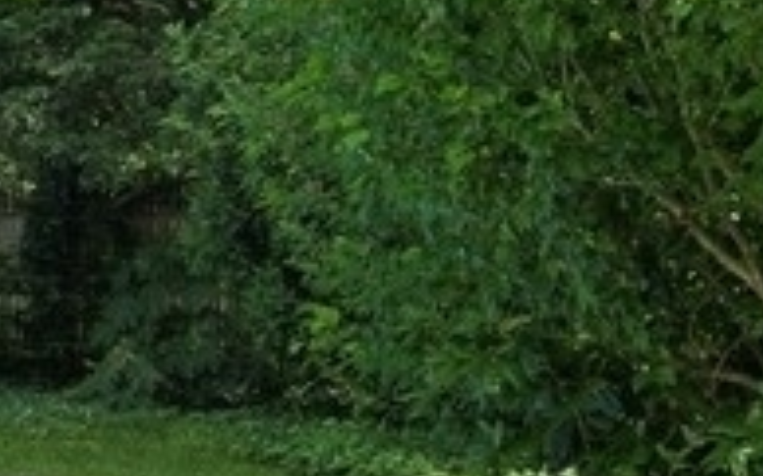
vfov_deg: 15.3
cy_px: 299
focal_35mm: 85
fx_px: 1766
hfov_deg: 19.2
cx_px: -562
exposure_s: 1/125
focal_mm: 18
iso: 200
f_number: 11
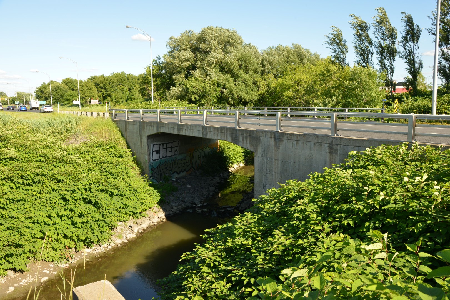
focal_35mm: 30
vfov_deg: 43.6
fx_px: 375
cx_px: 225
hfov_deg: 61.9
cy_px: 150
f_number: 10
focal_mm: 30
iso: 320
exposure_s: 1/160
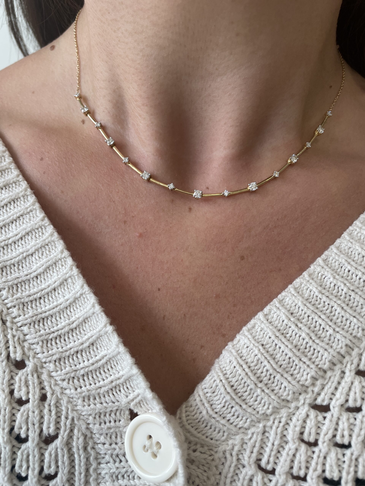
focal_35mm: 26
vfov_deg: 67.3
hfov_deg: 53.1
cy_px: 243
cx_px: 182
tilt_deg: -36.7
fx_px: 366
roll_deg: -3.9
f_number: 1.6
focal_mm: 4.2
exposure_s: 1/134
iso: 32
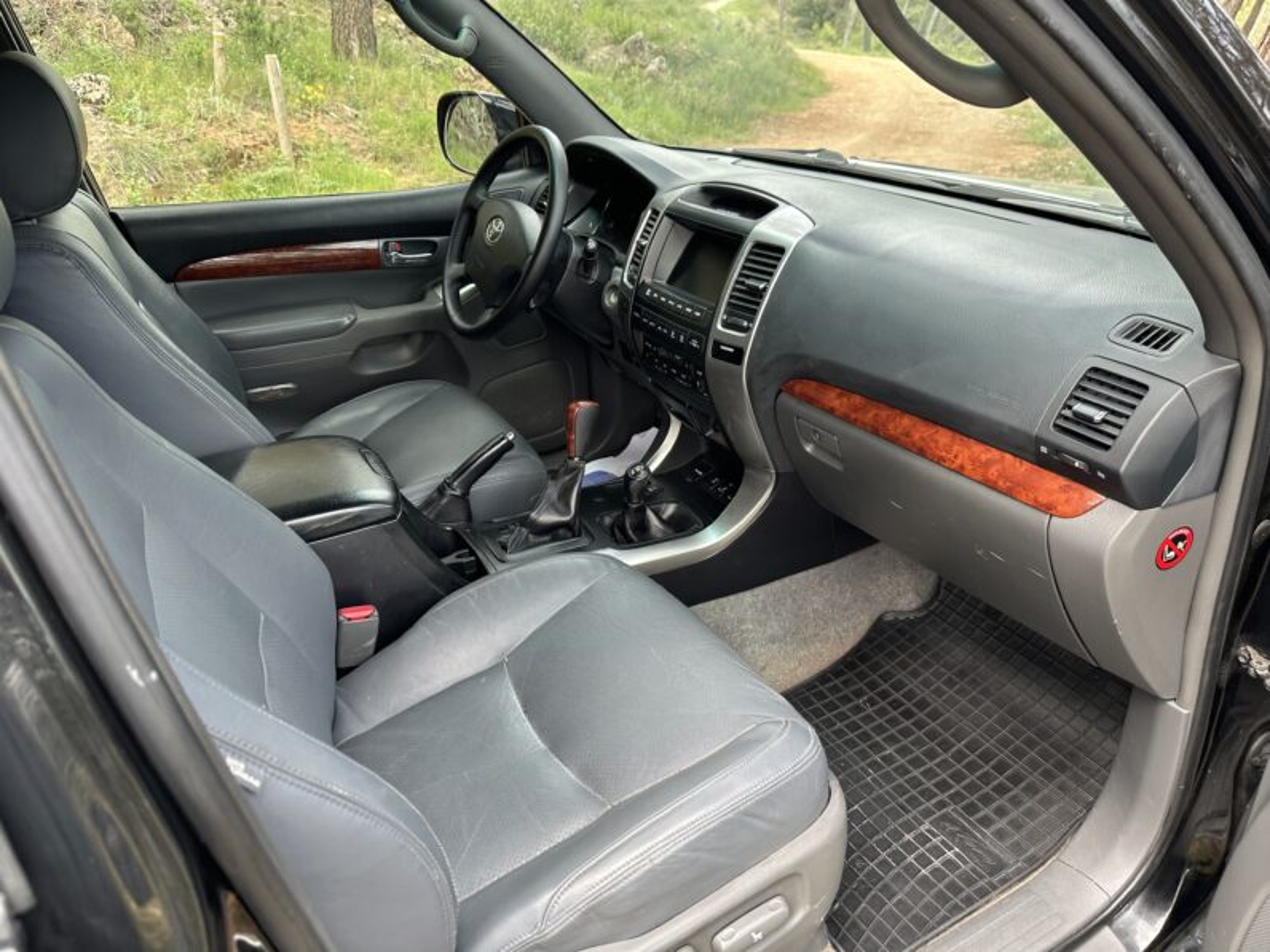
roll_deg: +2.8
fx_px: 881
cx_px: 635
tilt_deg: -22.4
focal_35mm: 24
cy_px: 476
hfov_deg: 71.6
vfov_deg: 56.8
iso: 80
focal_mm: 6.86
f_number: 1.78
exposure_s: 1/121
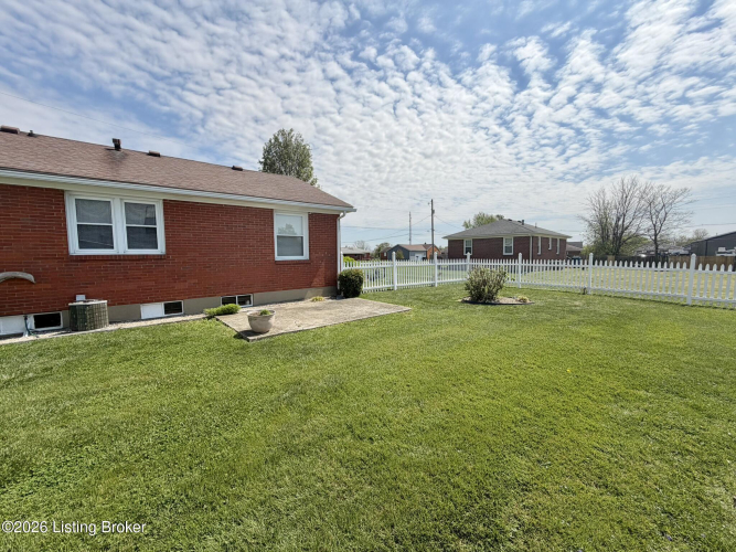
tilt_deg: -3.3
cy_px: 276
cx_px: 368
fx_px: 298
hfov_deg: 102.1
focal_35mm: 14
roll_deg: +1.4
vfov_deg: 85.7
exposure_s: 1/1613
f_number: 2.2
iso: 20
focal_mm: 2.22
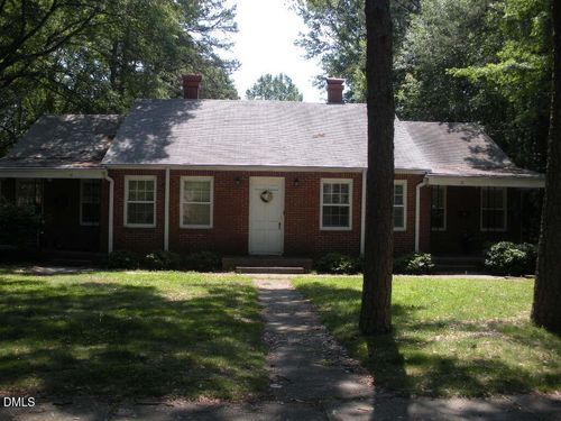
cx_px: 280
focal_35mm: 36
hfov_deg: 51.4
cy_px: 210
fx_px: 583
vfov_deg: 39.7
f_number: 3.5
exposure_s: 1/262
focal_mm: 6.3
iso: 64
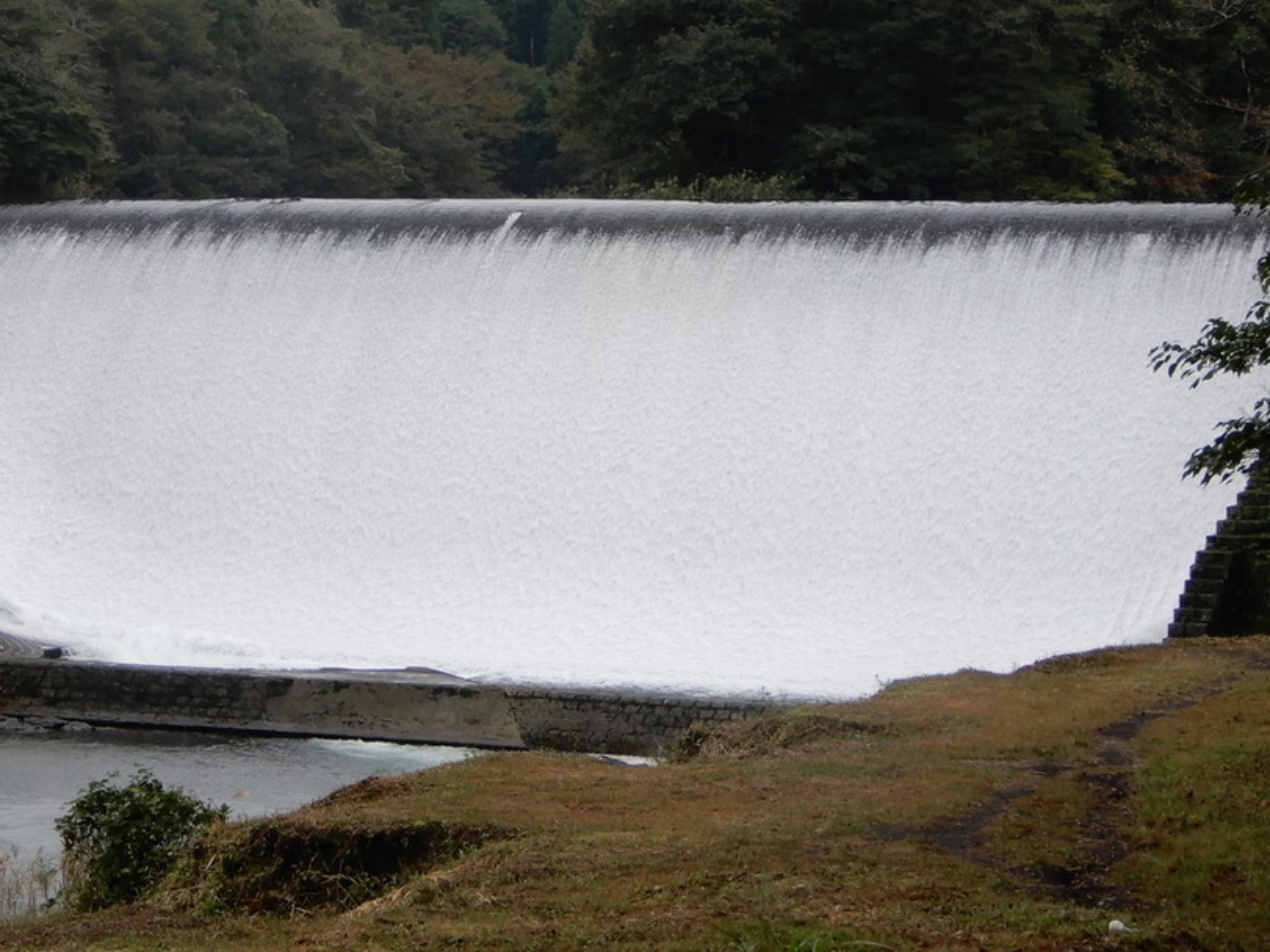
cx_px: 554
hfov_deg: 17.3
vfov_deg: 13.0
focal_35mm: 114
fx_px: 4182
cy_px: 282
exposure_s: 1/60
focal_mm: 13.7
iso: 80
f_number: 4.5
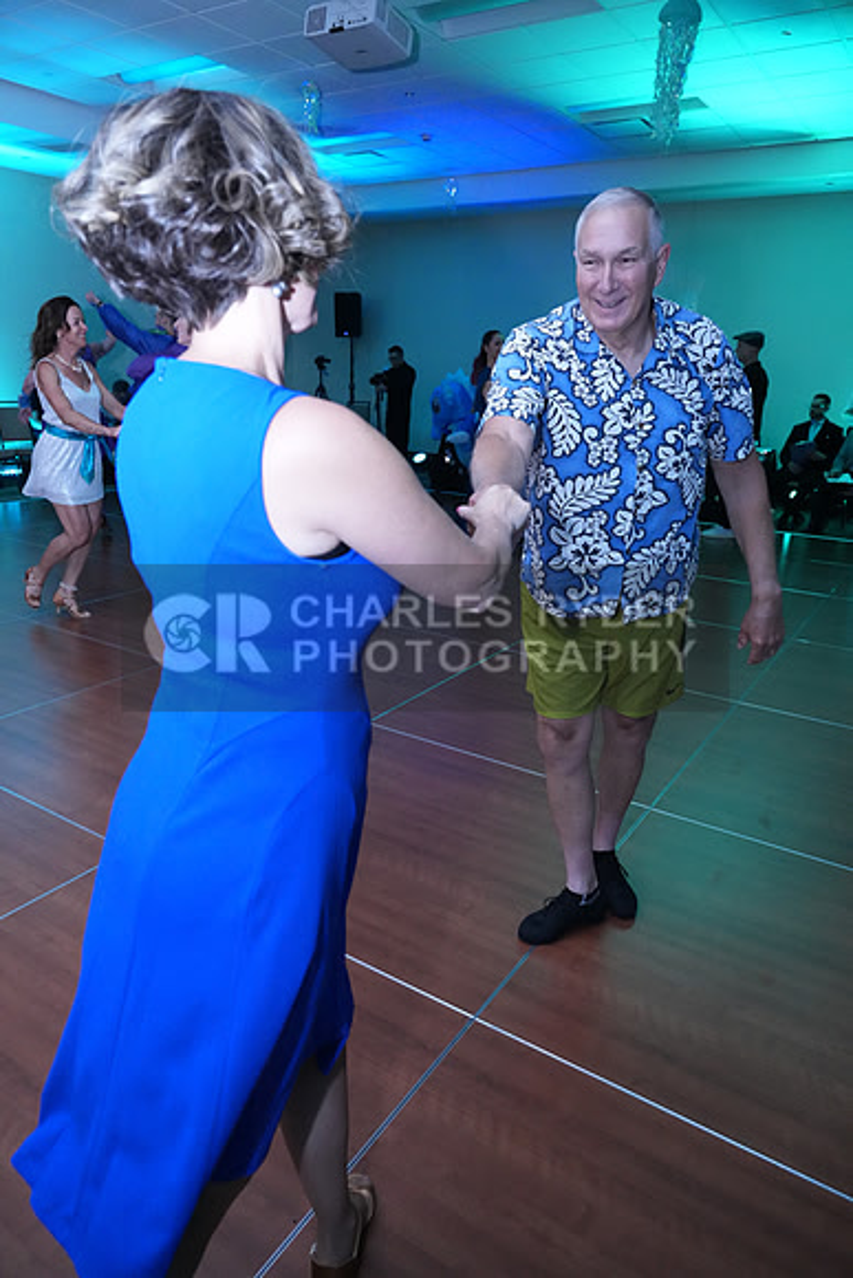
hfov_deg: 53.2
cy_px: 639
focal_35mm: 24
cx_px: 426
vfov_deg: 73.7
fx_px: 852
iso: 8000
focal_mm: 24
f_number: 4.5
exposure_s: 1/200
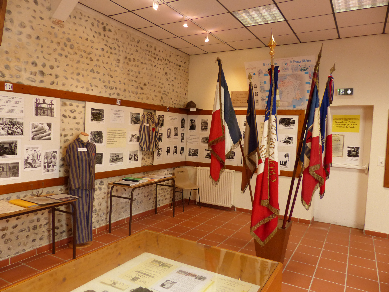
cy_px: 146
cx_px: 194
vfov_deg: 54.9
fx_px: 281
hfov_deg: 69.4
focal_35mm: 25
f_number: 2.8
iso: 250
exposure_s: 1/60
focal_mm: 4.5
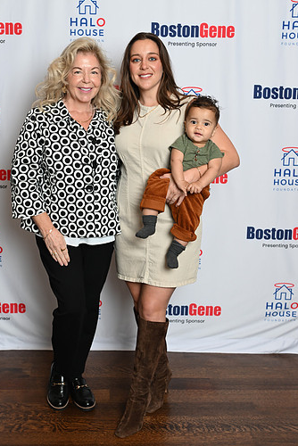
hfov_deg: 26.5
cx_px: 131
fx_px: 632
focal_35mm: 51
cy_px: 216
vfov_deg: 38.9
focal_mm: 44
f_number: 3.5
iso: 200
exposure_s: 1/80
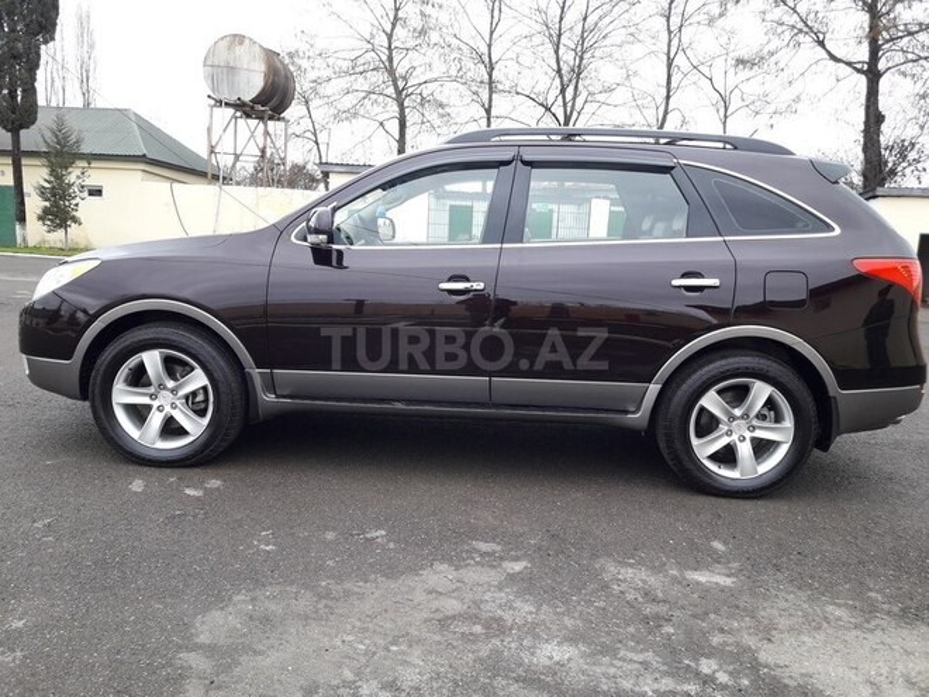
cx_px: 464
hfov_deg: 63.4
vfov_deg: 49.7
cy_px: 348
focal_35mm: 28
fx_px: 751
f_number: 1.9
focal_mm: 3.7
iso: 50
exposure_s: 1/100
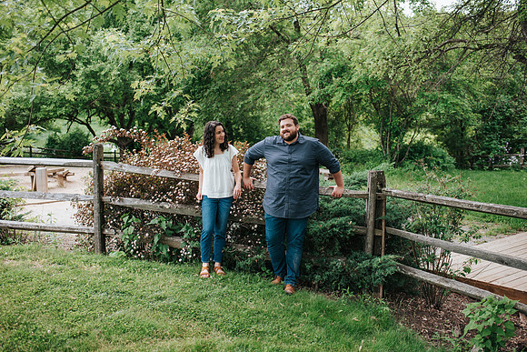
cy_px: 173
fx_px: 525
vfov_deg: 37.0
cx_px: 268
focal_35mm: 36
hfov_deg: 53.3
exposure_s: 1/640
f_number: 2.8
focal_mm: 35
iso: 320
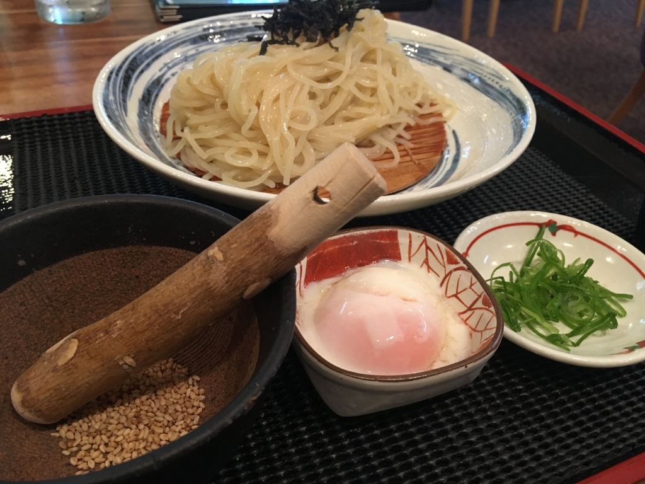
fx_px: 540
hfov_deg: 61.7
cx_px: 322
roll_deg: -4.0
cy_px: 242
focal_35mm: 29
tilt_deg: -38.9
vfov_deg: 48.2
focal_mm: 4.15
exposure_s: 1/30
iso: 125
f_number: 2.2
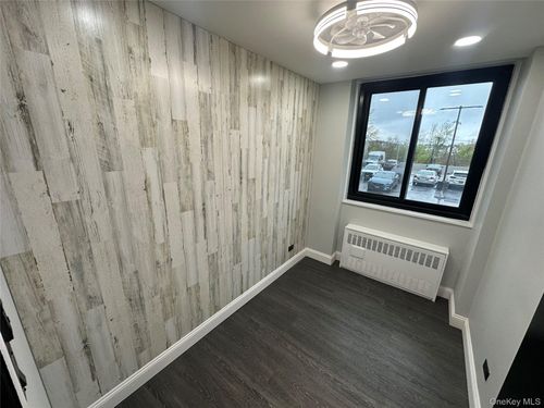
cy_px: 204
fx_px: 220
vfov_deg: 85.7
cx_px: 272
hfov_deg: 102.1
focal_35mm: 14
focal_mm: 2.22
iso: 100
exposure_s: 1/120
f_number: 2.2
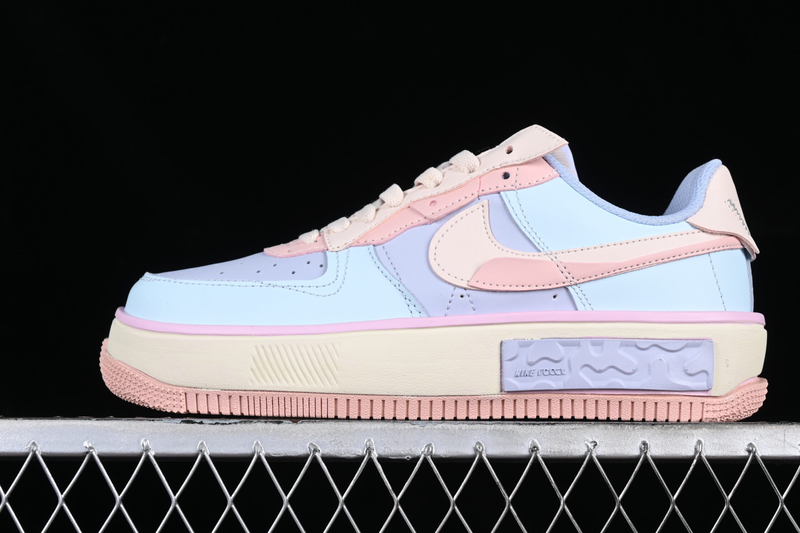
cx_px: 432
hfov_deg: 23.9
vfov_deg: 16.1
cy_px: 245
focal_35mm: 85
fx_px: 1889
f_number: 8
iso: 160
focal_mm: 50
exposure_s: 1/80
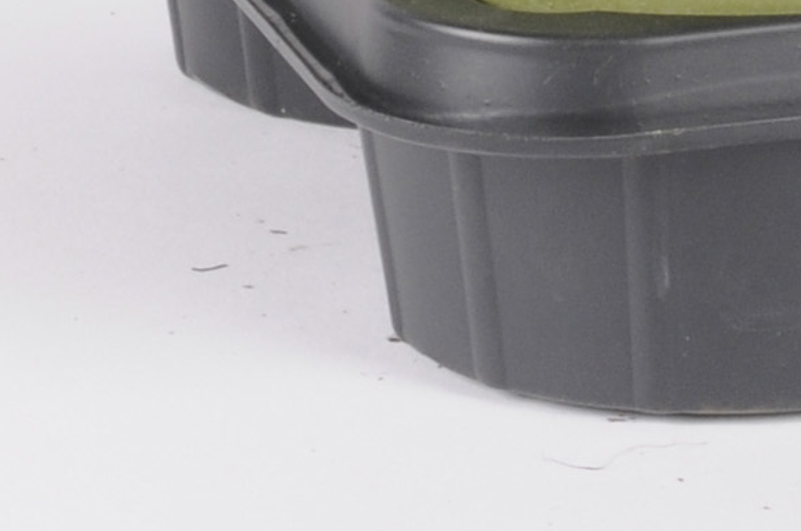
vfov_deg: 3.2
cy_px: -661
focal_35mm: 418
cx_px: 2310
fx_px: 9285
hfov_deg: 4.7
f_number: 16
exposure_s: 1/200
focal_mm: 38
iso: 200
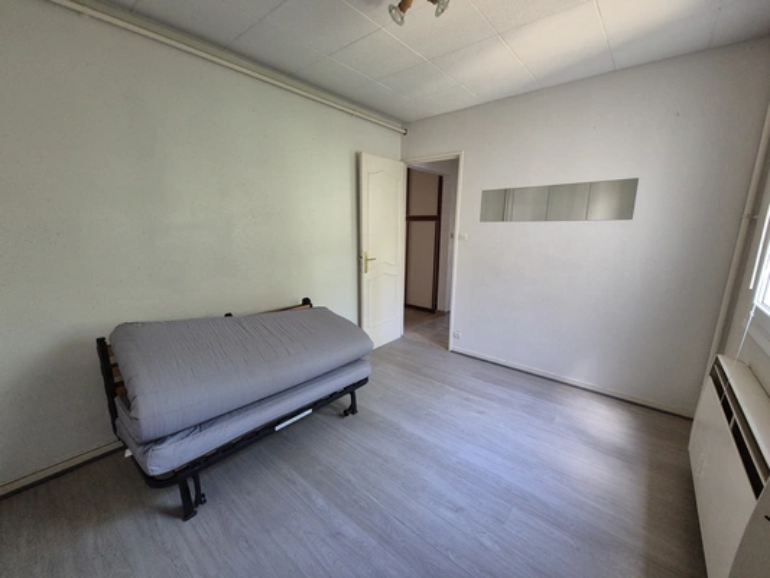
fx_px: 289
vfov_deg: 89.9
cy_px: 289
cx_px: 385
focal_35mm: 13
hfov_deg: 106.2
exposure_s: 1/100
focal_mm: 2.2
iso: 640
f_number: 2.2
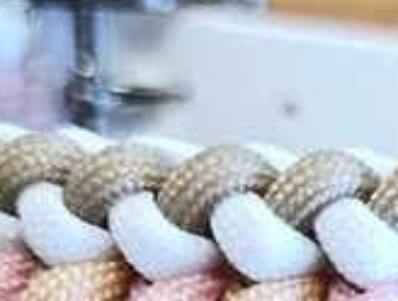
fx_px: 1649
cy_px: 553
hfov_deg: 13.1
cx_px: 563
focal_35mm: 143
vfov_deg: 9.8
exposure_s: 1/100
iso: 998
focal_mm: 6.11
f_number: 1.65
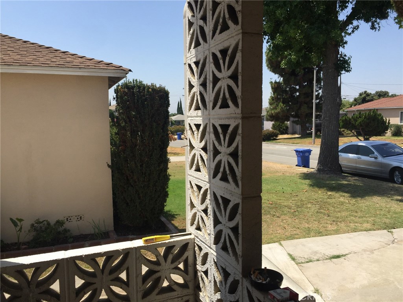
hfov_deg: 61.7
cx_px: 202
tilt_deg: -4.8
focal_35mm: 29
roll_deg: +0.0
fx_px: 338
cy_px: 151
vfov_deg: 48.2
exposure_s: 1/2083
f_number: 2.2
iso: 32
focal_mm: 4.15
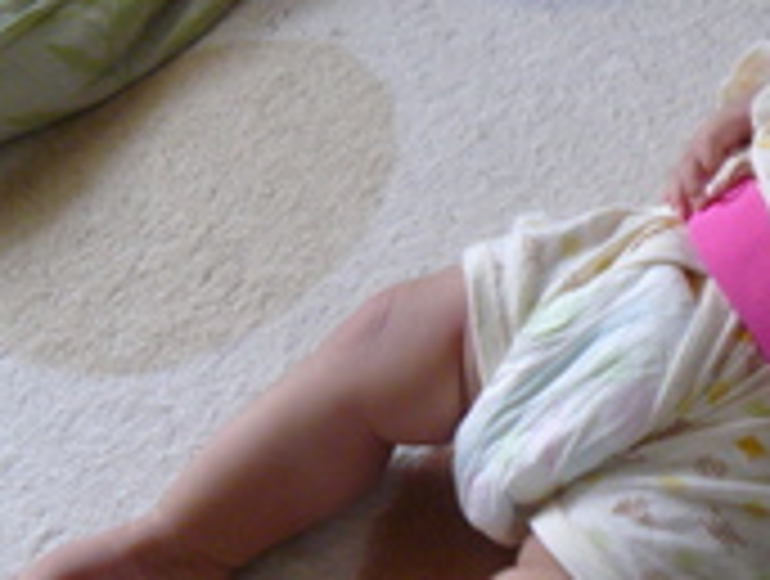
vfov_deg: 17.6
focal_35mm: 84
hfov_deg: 21.9
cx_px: 860
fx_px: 1872
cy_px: 355
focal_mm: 6
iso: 200
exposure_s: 1/3.2
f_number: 2.8
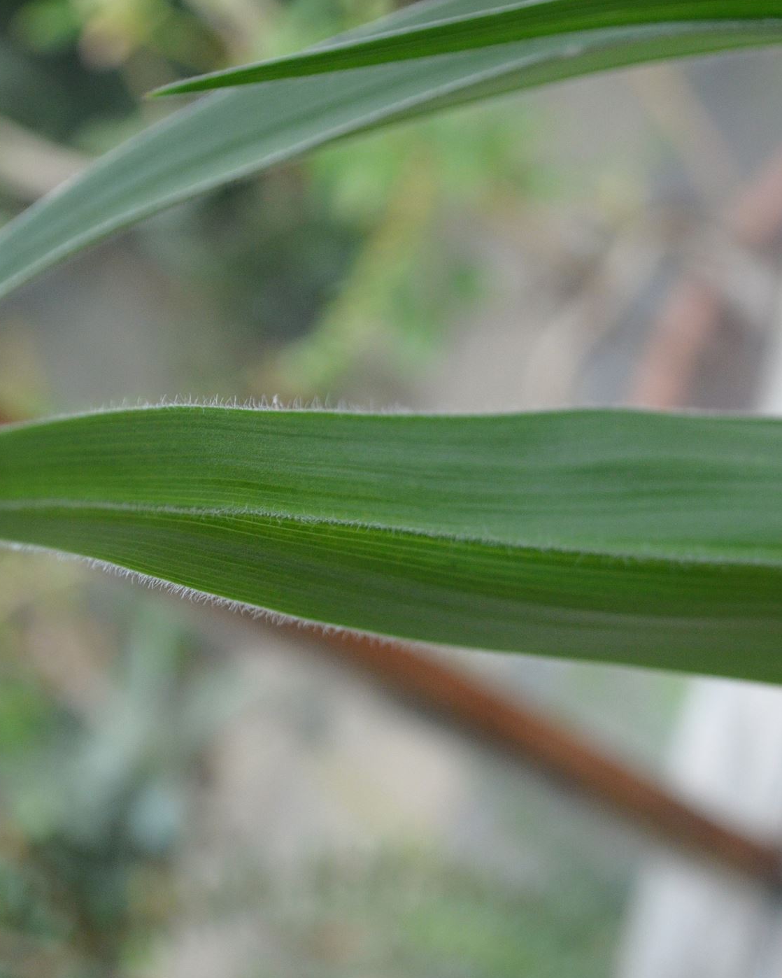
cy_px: 489
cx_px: 510
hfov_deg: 19.9
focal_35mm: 77
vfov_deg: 24.8
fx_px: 2228
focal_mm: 36
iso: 1250
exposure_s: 1/160
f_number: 5
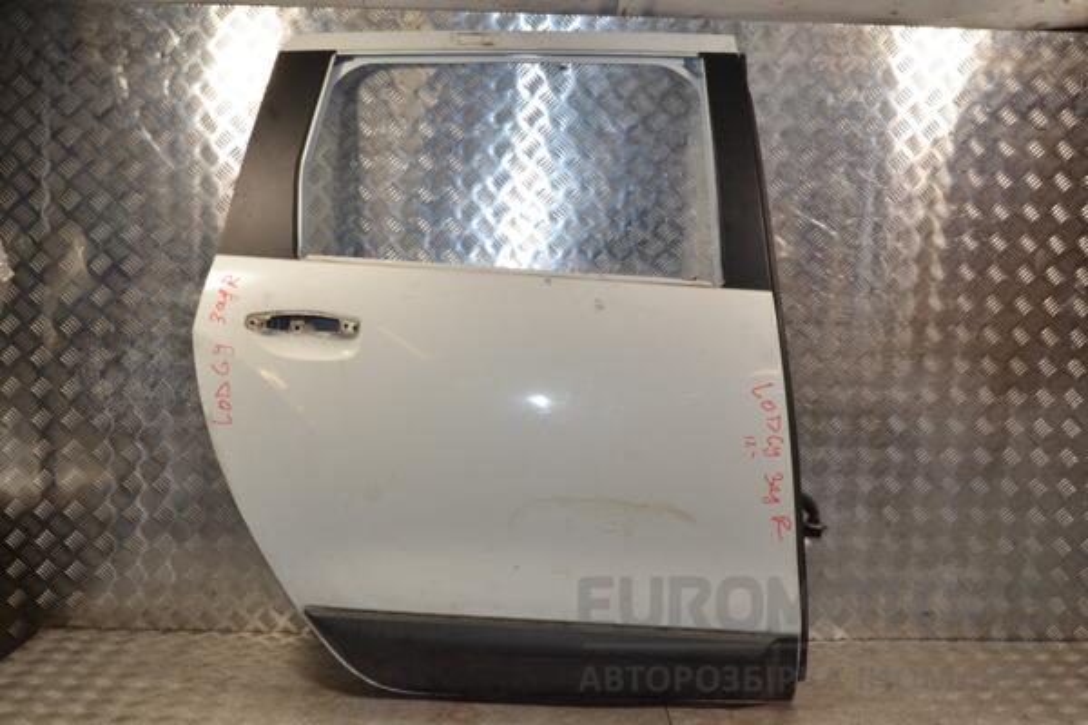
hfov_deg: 53.1
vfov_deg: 36.9
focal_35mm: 36
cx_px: 544
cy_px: 362
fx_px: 1088
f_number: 9
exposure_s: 1/200
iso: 800
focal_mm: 24
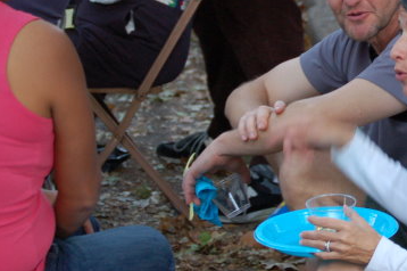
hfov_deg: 11.8
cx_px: 349
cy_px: 47
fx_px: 1955
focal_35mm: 173
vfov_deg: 7.9
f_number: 4
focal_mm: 55
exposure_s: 1/50
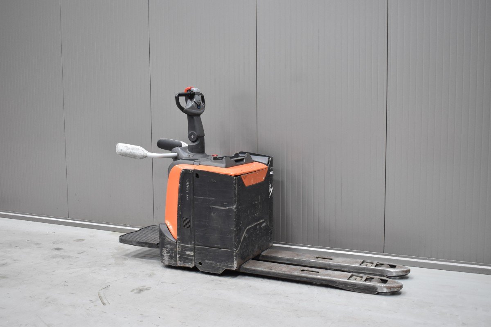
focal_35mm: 38
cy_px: 164
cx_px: 246
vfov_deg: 35.5
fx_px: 511
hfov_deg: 51.3
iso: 1250
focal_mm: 25
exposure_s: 1/40
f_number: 5
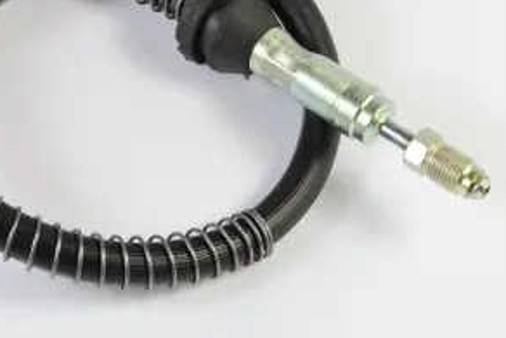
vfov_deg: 13.1
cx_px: 126
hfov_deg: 19.5
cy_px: 85
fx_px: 1462
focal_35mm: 104
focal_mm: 44
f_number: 13
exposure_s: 1/30
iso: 450
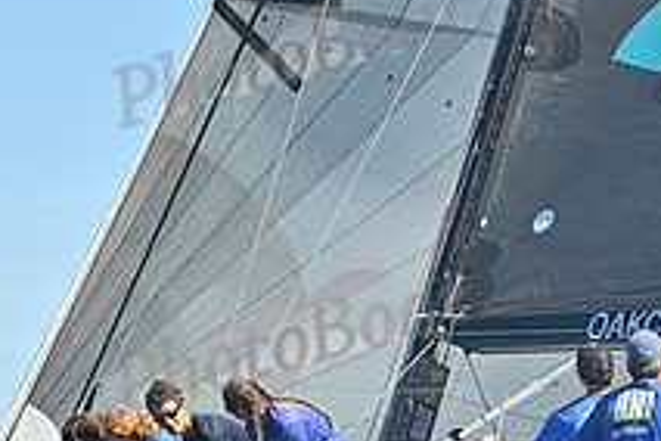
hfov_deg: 8.3
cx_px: 714
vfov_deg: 5.6
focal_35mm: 245
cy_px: 452
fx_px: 4498
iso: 250
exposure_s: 1/1000
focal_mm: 90
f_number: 7.1
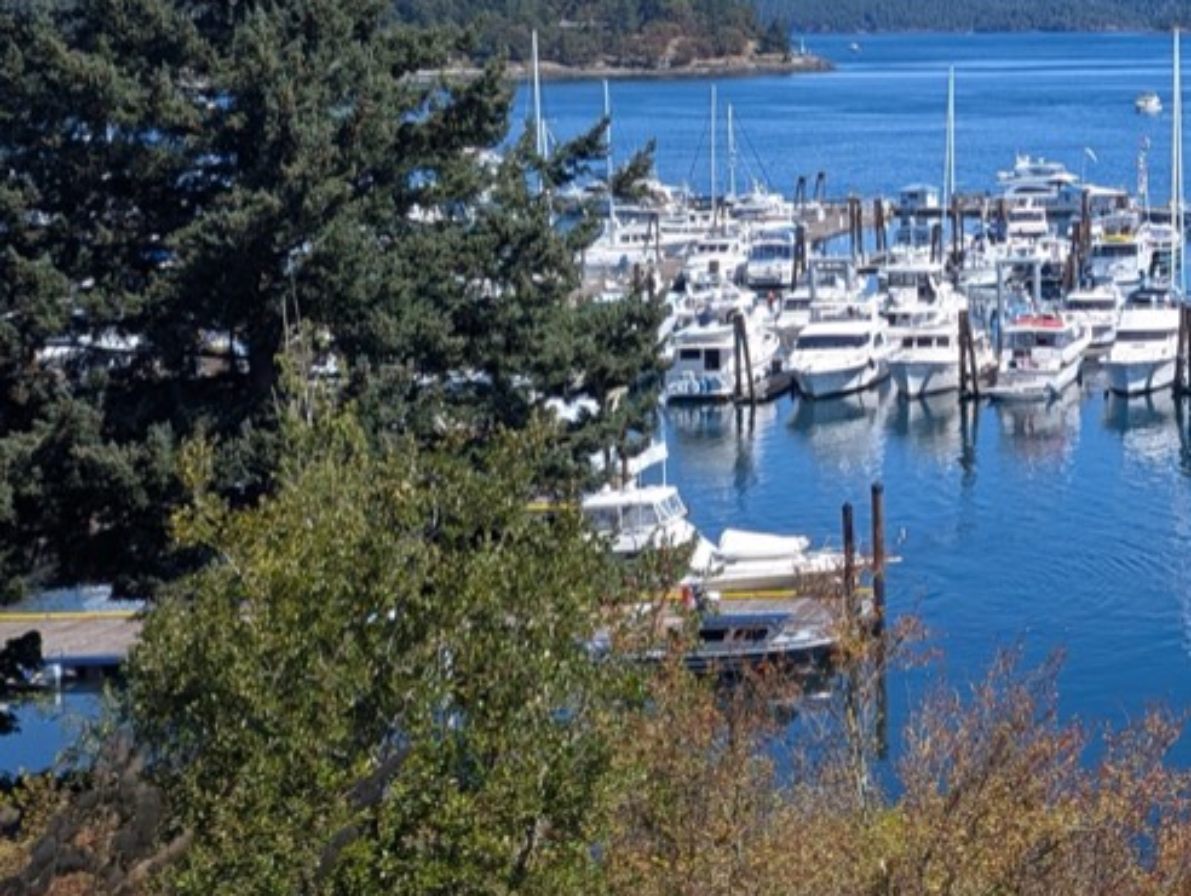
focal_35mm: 78
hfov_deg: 22.2
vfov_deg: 18.7
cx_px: 1588
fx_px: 2686
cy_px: 153
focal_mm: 6.81
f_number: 1.85
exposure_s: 1/1664
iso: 41
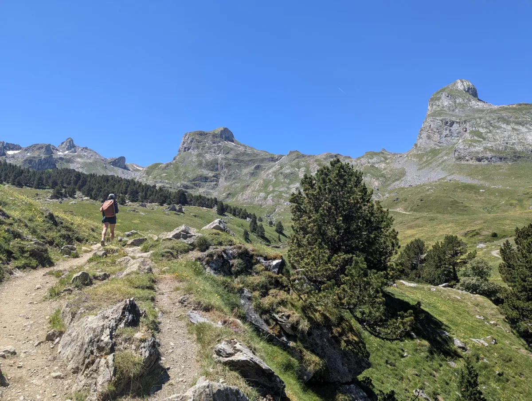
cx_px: 266
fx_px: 369
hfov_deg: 71.5
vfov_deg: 57.0
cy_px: 200
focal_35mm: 24
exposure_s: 1/967
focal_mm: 6.81
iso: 44
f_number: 1.85
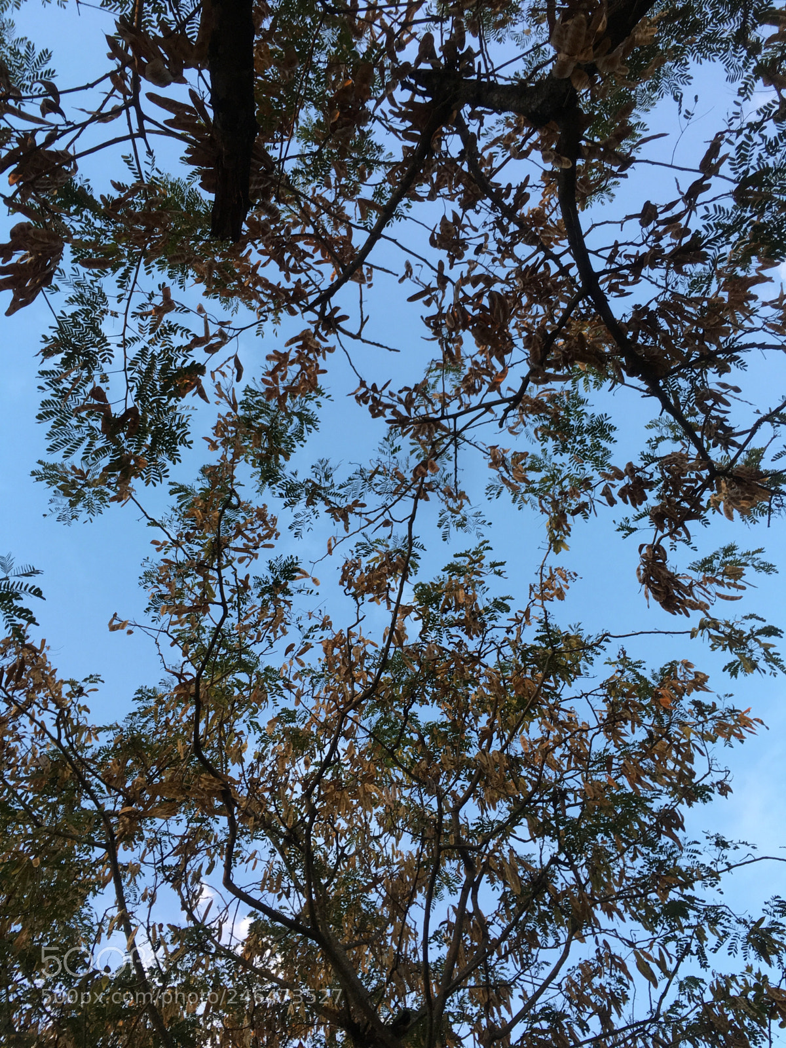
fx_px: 878
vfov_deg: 61.7
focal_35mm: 29
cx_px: 393
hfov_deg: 48.2
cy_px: 524
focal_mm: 4.15
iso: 40
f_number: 2.2
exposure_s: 1/120
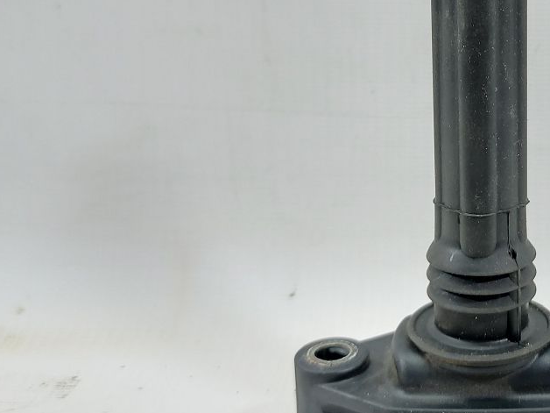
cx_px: 486
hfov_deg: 34.3
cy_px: 89
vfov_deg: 27.1
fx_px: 842
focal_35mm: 53
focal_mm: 5.23
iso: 125
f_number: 1.8
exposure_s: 1/50
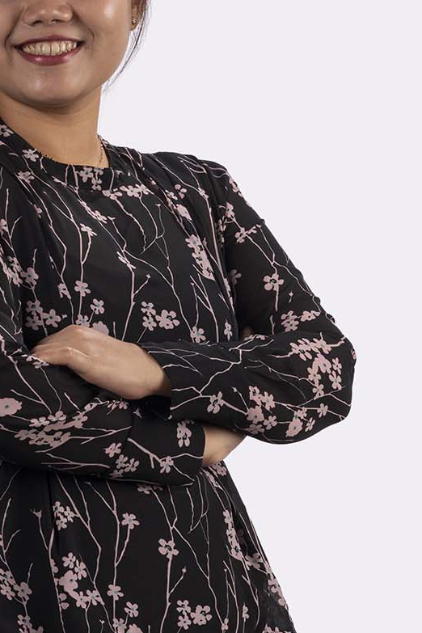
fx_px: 3393
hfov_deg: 7.1
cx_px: 106
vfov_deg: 10.7
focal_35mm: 193
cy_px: 387
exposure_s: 1/250
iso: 100
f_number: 9
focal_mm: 105
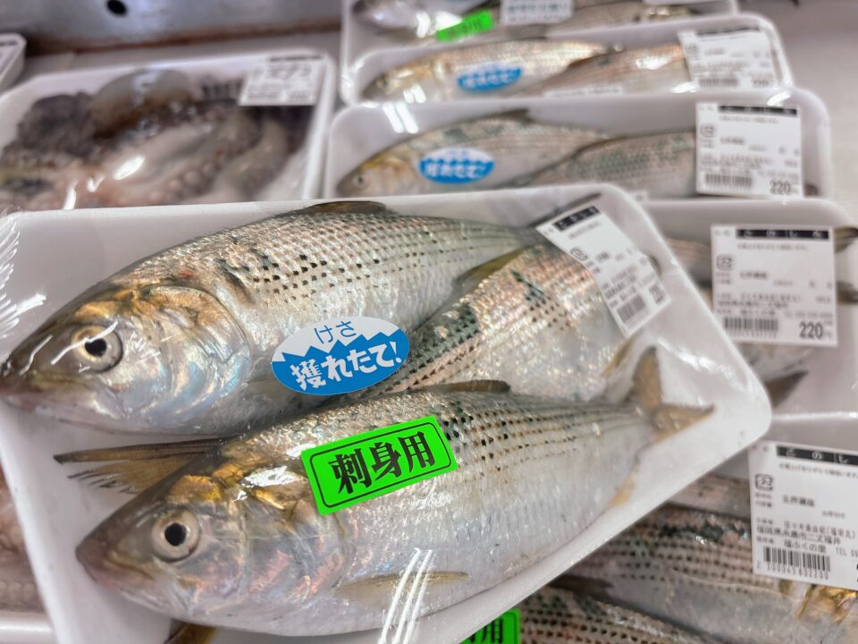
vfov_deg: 53.1
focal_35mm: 26
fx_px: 644
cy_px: 322
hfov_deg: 67.3
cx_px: 429
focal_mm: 5.96
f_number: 1.6
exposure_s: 1/120
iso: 125
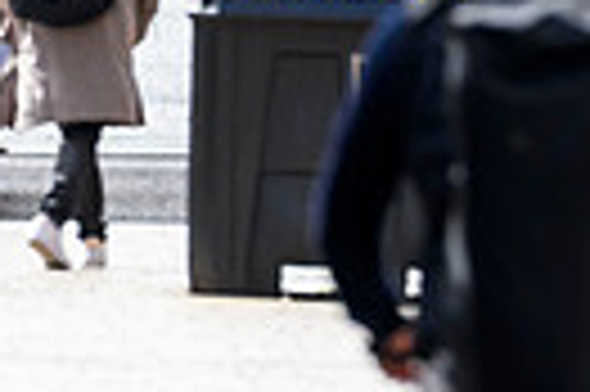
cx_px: 8
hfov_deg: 1.5
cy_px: -282
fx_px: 22507
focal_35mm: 1375
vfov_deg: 1.0
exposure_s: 1/500
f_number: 5.6
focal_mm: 200
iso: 500
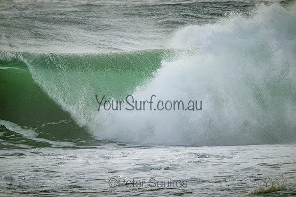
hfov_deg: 2.6
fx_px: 6579
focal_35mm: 800
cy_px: 98
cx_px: 148
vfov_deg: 1.7
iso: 1400
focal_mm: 800
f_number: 11
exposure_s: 1/2500
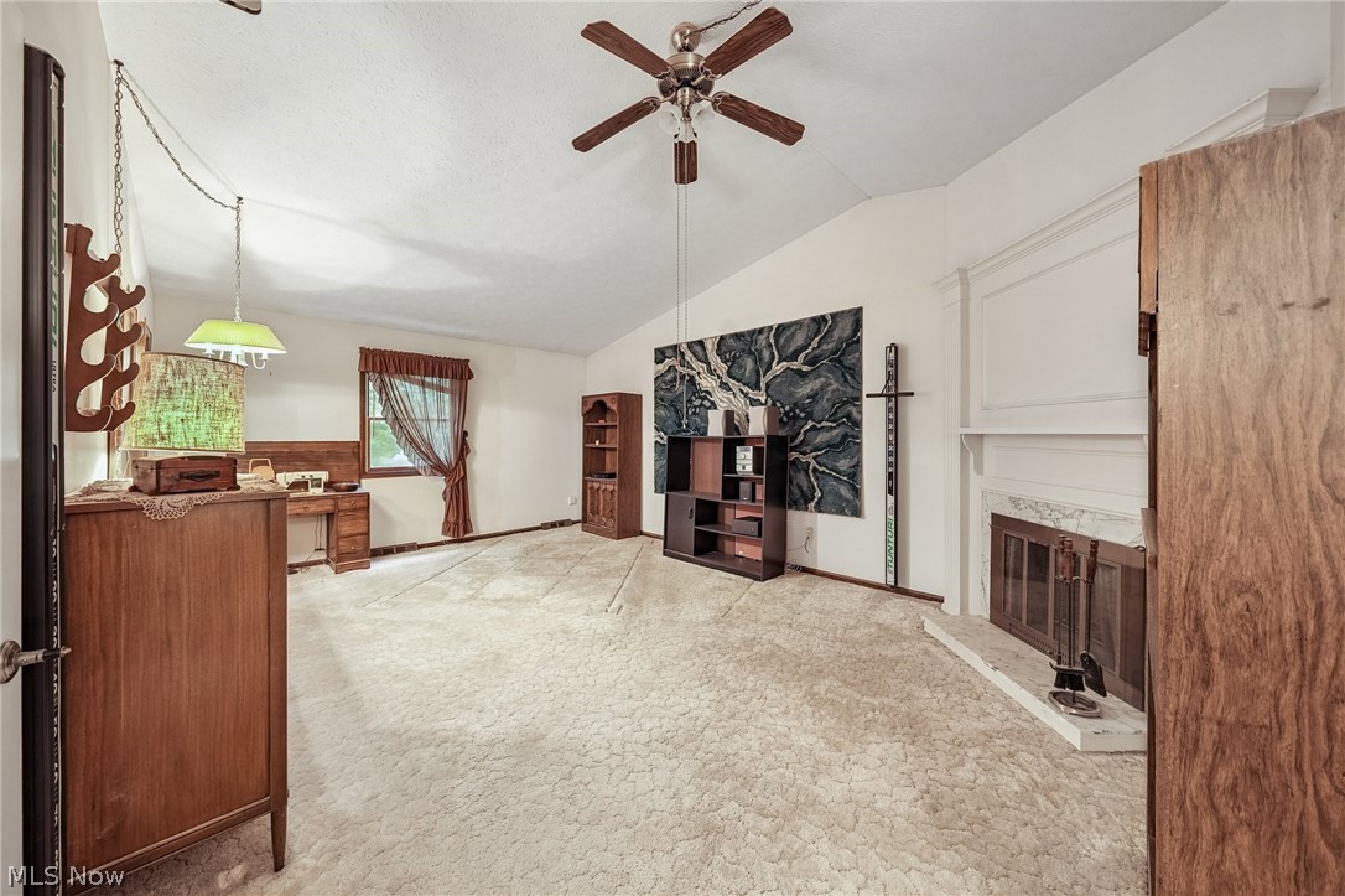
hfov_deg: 112.6
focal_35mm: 12
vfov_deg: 89.9
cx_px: 672
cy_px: 448
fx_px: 448
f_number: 8
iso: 400
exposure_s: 3.2
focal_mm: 12
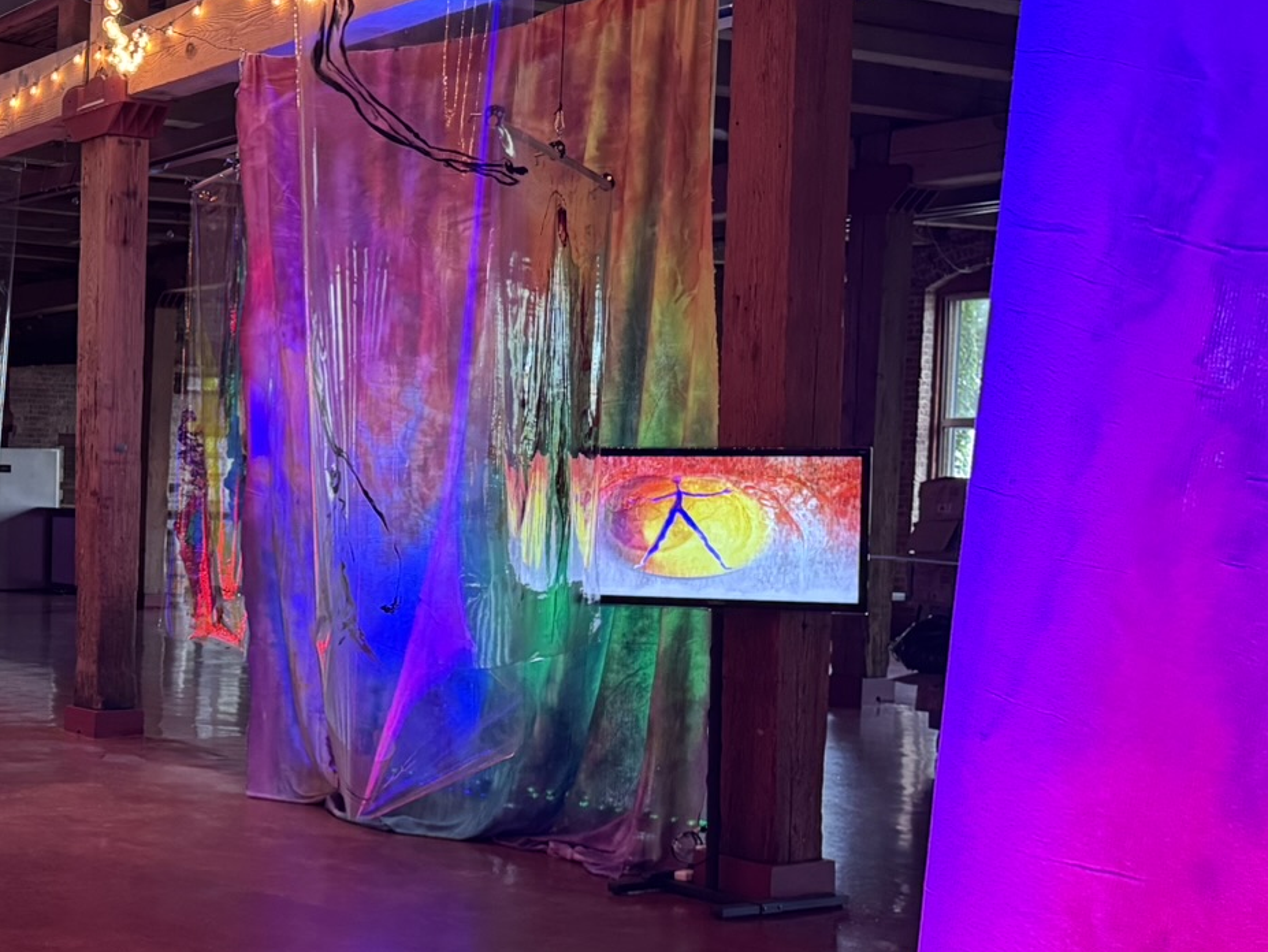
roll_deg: -1.5
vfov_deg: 27.5
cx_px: -89
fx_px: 1942
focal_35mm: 53
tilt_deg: -2.1
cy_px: 553
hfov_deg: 32.3
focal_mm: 6.76
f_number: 1.78
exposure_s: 1/58
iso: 640
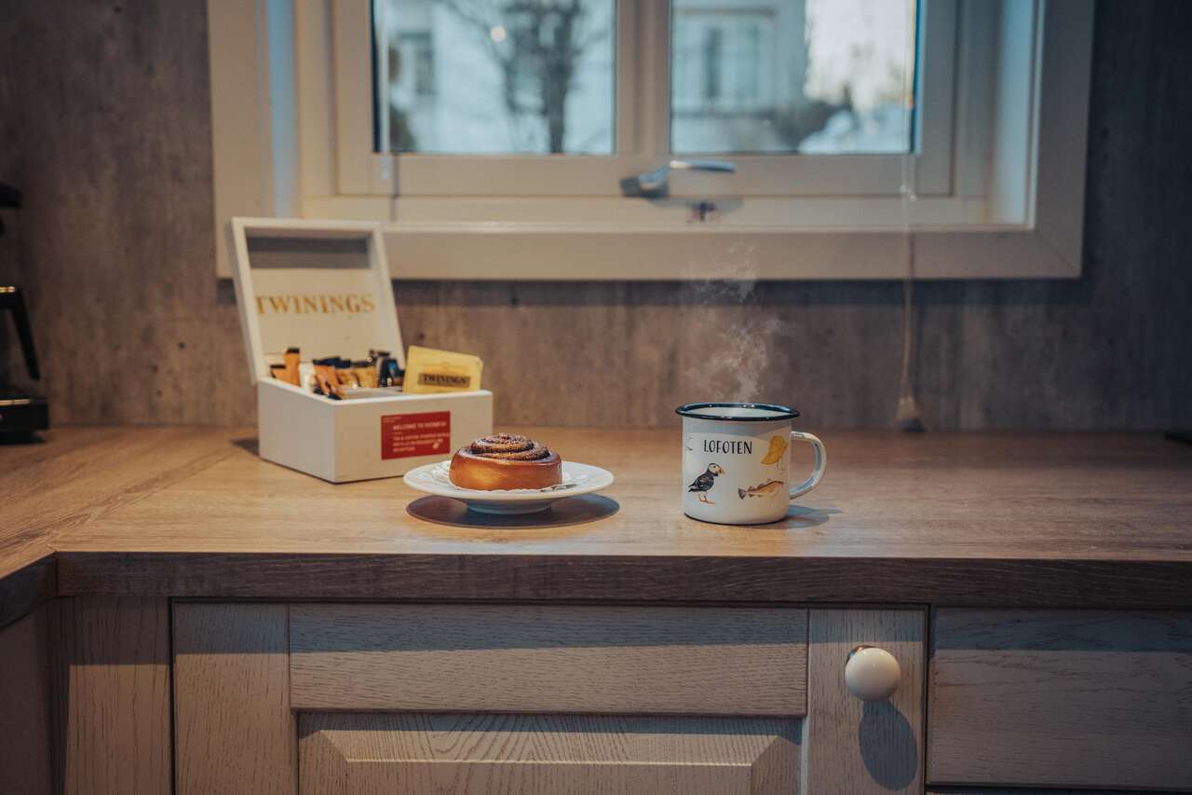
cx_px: 596
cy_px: 398
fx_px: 1159
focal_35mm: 35
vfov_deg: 37.8
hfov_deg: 54.4
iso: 1250
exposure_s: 1/500
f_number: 2.8
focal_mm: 35
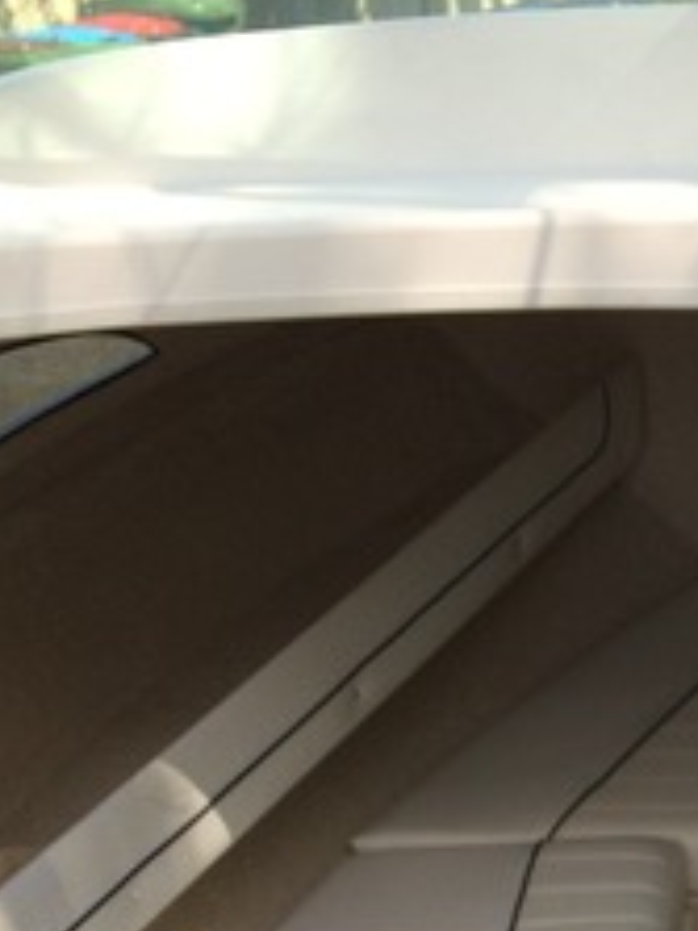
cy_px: 1161
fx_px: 2099
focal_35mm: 78
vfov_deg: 22.7
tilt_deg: -31.6
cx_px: 832
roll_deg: -0.9
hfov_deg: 18.0
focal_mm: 4.15
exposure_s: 1/533
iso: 32
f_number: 2.2
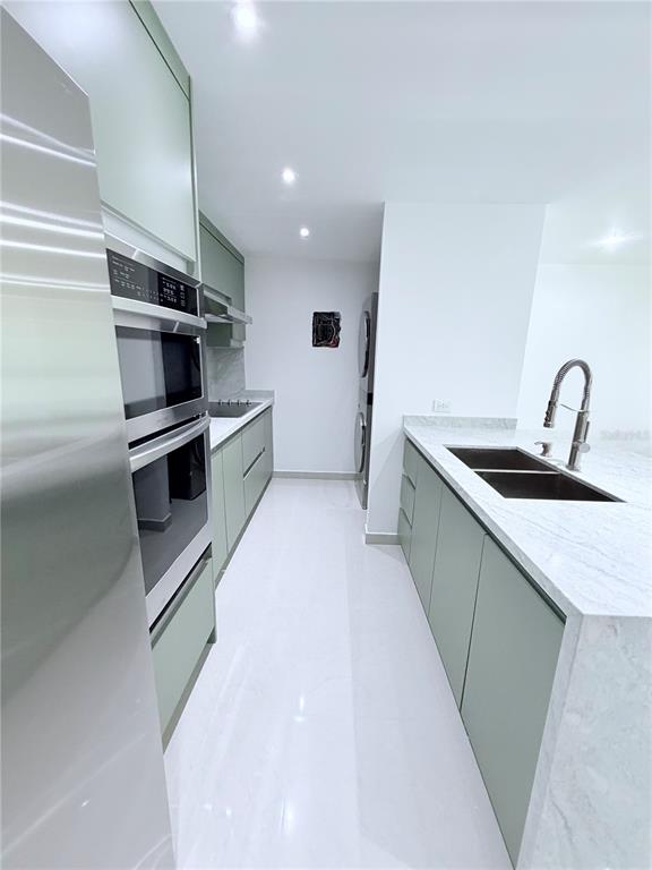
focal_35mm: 14
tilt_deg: -12.4
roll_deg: -2.7
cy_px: 435
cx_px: 326
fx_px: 352
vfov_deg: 102.1
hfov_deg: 85.7
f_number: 2.2
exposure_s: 1/60
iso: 250
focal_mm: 2.22
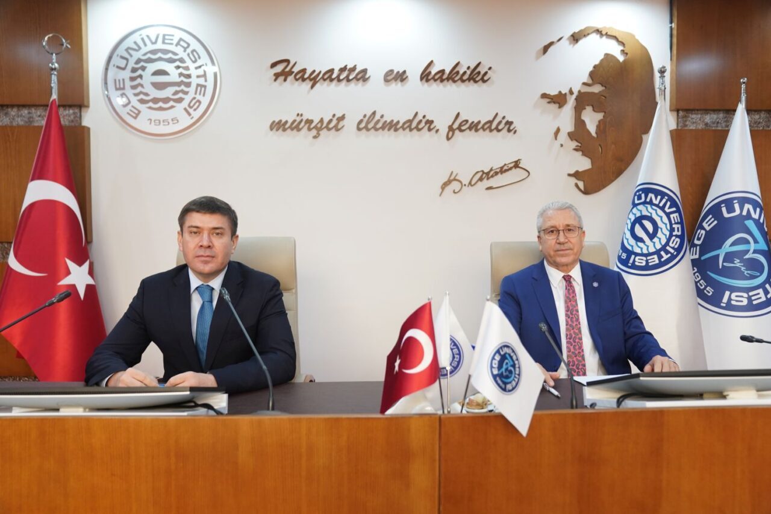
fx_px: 557
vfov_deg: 49.5
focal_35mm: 26
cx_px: 386
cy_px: 257
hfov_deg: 69.4
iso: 1600
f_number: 3.2
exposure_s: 1/100
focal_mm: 26
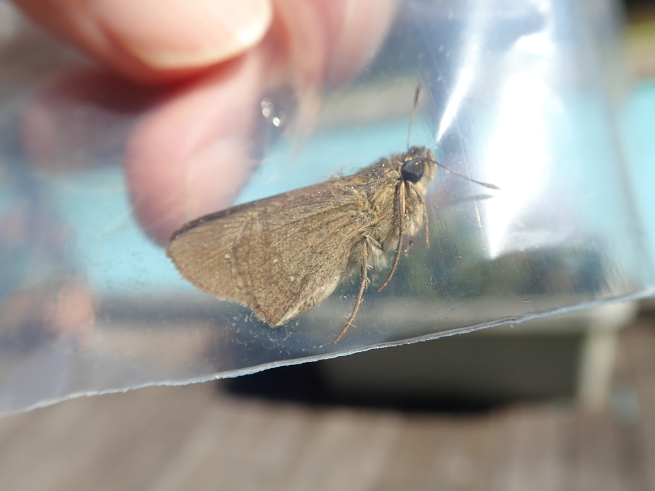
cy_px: 246
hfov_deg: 60.0
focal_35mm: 30
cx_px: 328
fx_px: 568
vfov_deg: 46.8
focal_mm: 5.5
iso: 100
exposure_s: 1/800
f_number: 3.2
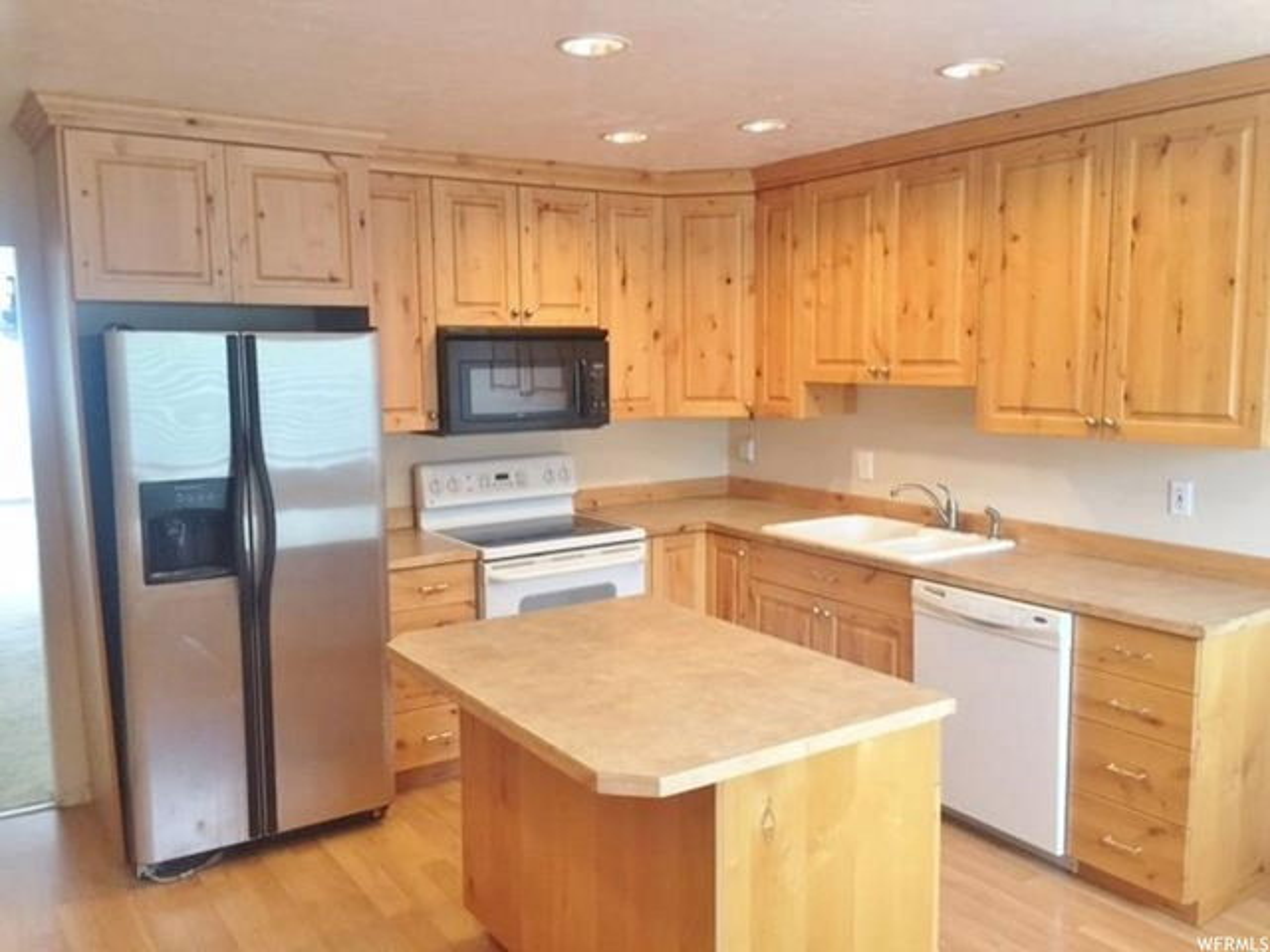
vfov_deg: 48.2
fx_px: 1064
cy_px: 476
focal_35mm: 29
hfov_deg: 61.7
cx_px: 635
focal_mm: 4.15
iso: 125
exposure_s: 1/30
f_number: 2.2
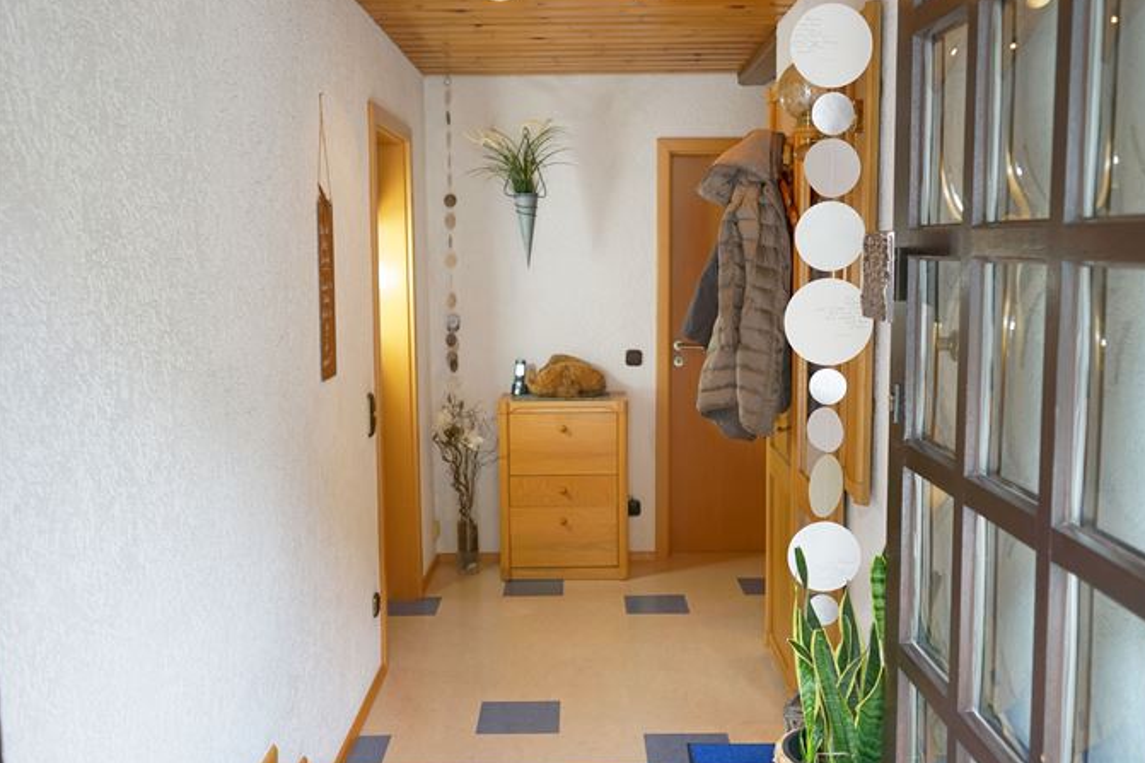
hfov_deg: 53.1
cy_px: 381
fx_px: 1145
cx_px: 580
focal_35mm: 36
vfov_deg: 36.9
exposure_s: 1/160
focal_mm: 35
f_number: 4
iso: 400
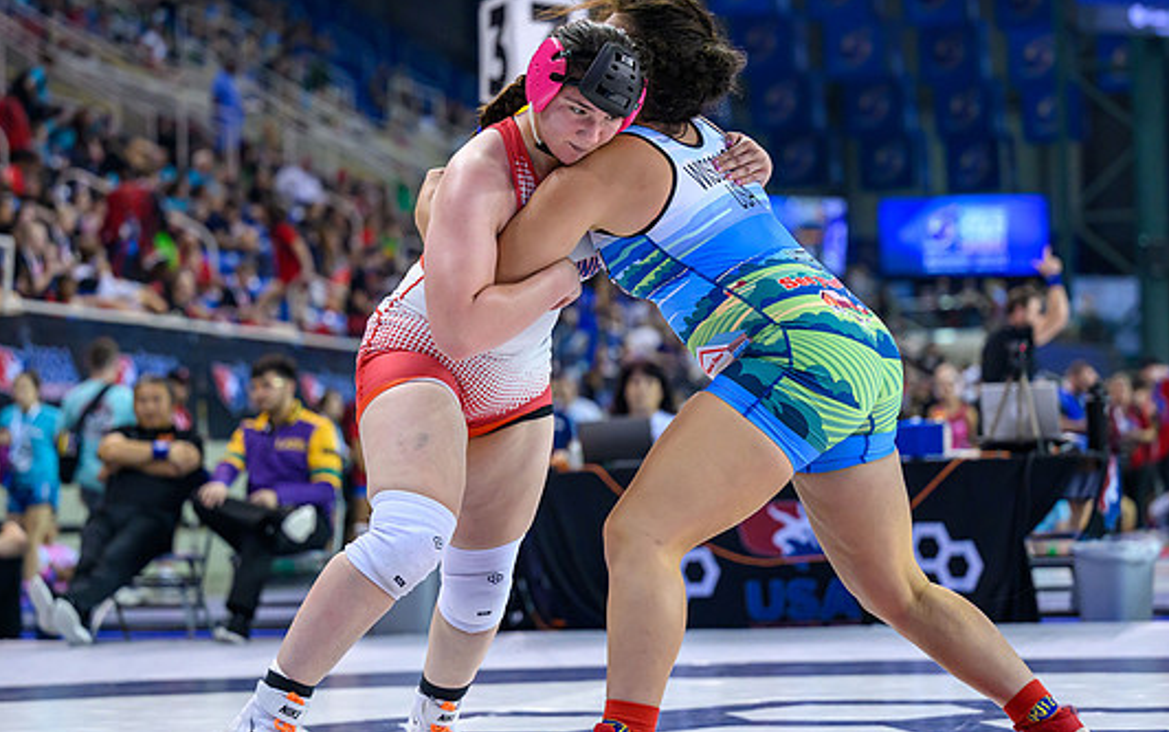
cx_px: 517
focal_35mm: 106
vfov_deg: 12.4
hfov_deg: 19.6
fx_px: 3378
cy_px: 347
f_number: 2.8
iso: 3200
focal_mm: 91
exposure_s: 1/800
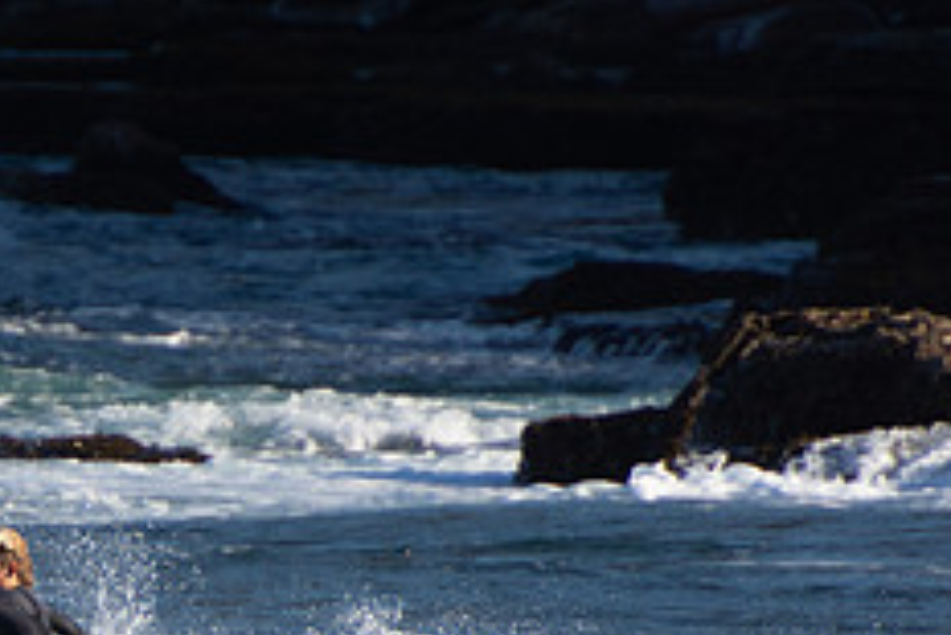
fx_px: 39648
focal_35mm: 1500
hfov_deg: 1.4
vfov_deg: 0.9
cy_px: 727
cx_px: 57
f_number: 5.6
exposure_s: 1/1000
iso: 250
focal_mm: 400
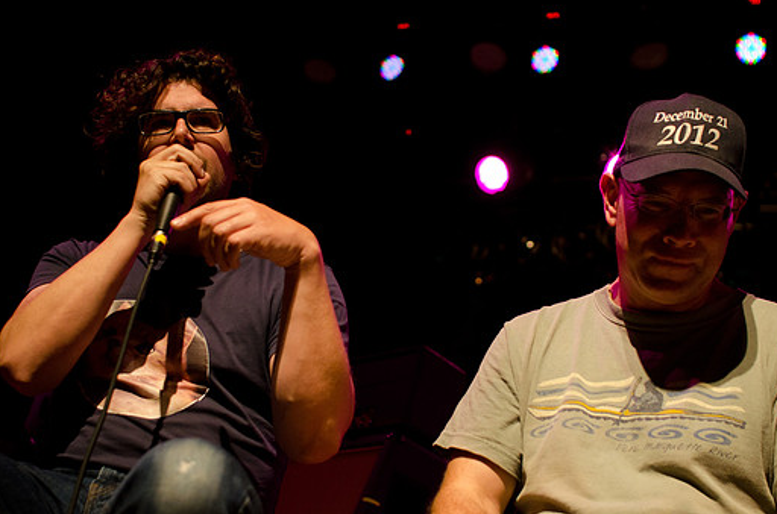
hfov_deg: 39.0
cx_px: 375
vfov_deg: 26.3
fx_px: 1098
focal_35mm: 51
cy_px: 284
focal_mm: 30
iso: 1600
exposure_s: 1/640
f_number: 2.8
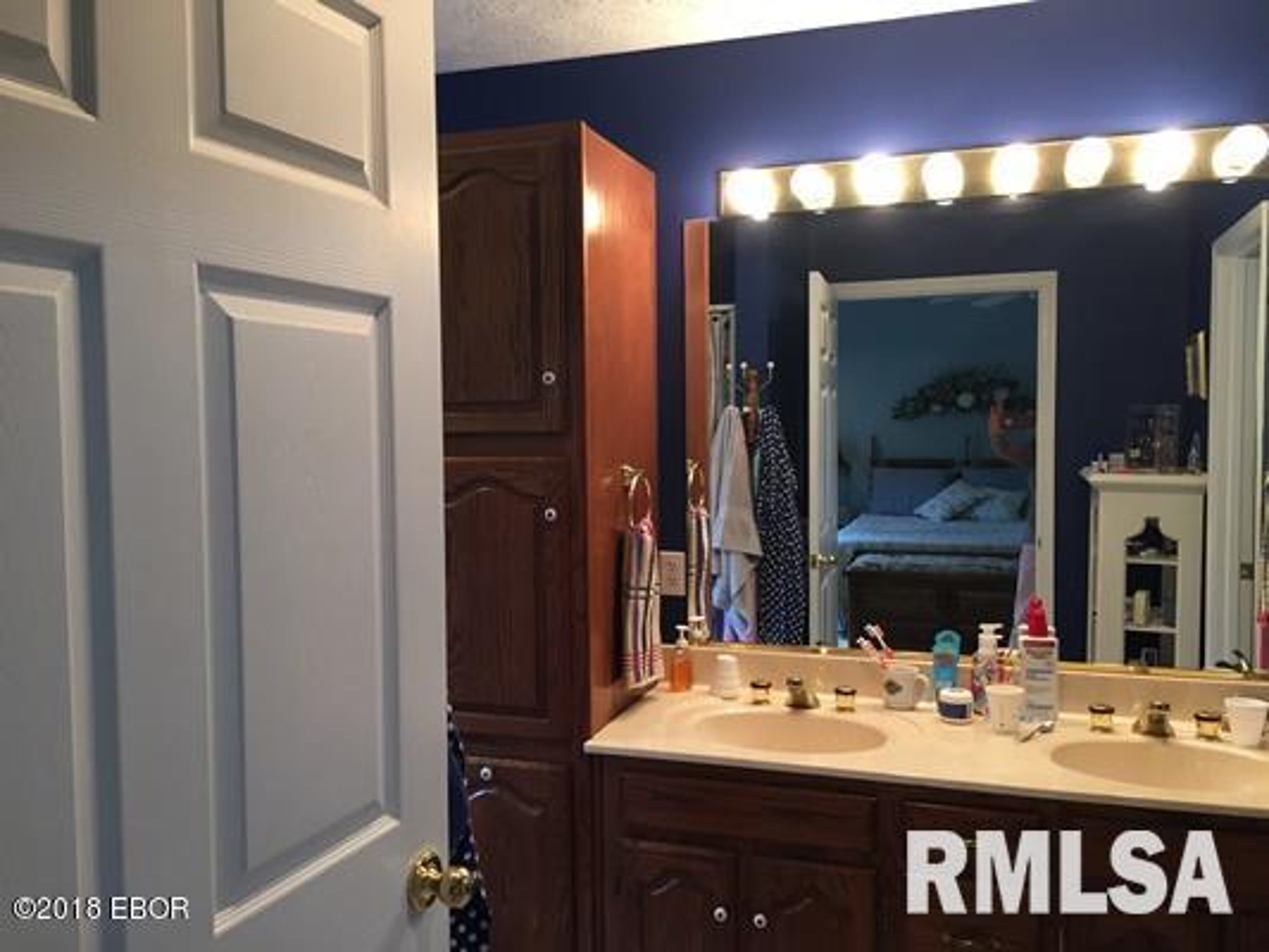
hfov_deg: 61.6
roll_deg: -0.5
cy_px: 476
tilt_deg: -3.0
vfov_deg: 48.2
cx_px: 634
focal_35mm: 29
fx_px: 1063
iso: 80
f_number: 2.2
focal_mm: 4.15
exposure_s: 1/30
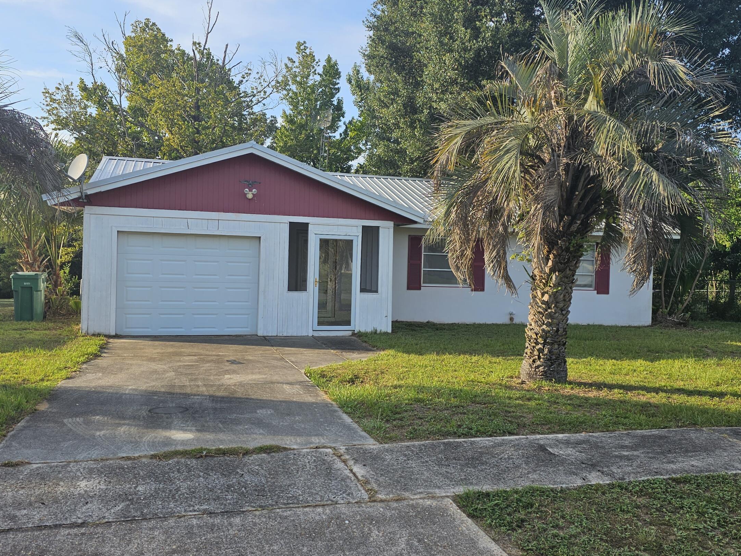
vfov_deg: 44.2
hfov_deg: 56.8
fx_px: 685
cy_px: 282
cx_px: 361
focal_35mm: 32
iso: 10
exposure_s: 1/385
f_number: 1.7
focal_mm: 6.3
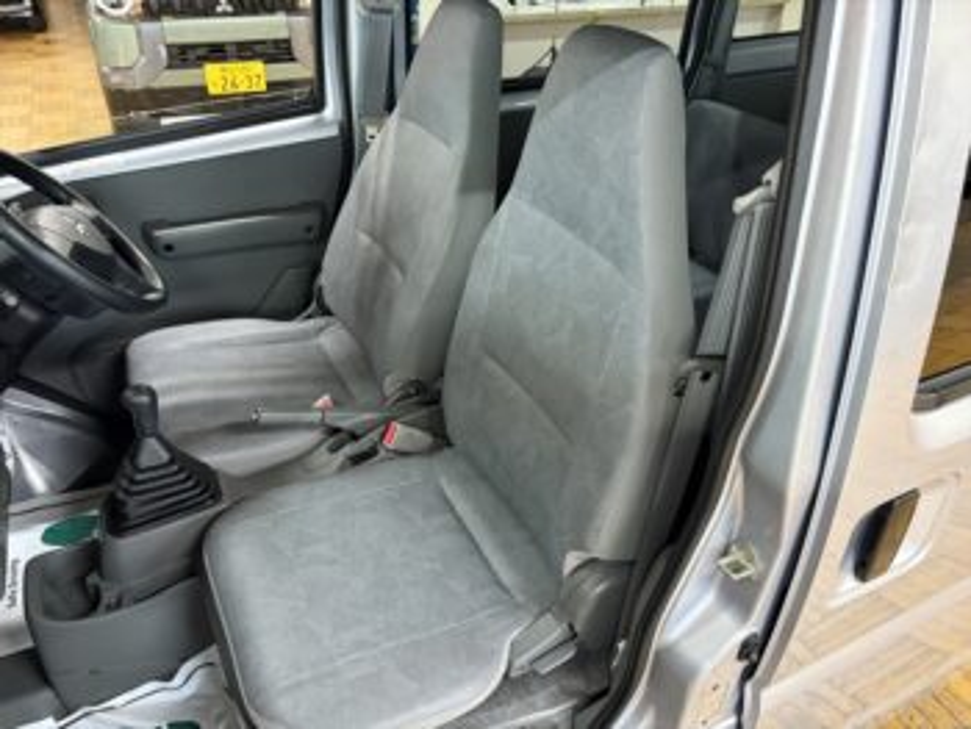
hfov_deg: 67.3
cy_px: 364
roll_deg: -1.1
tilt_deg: -34.4
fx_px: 730
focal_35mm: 26
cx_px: 486
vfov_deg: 53.1
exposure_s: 1/50
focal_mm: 5.96
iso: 400
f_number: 1.6
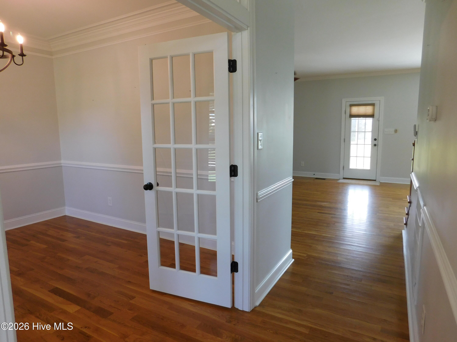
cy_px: 171
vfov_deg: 58.9
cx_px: 228
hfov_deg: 73.9
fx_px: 304
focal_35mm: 23
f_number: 3
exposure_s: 1/50
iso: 125
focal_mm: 4
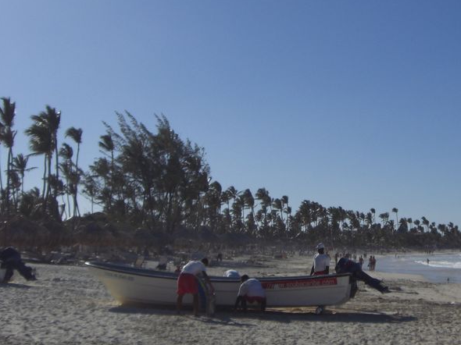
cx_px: 348
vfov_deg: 22.1
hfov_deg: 28.9
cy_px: 108
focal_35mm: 66
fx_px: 879
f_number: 8
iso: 64
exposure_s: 1/500
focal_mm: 6.2
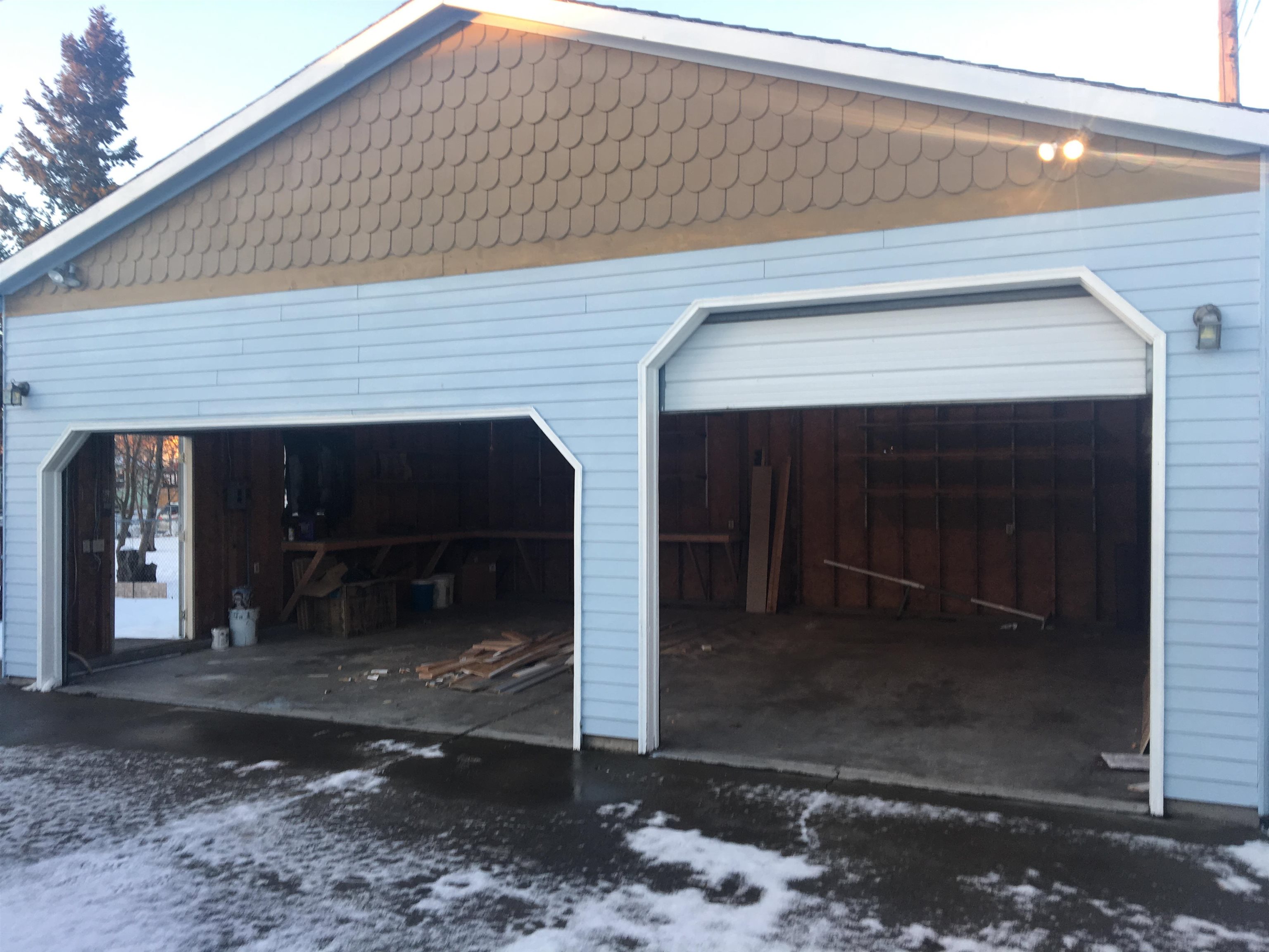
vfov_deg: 48.2
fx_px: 1063
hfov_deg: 61.7
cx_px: 634
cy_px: 476
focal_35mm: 29
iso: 25
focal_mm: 4.15
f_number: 2.2
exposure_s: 1/60
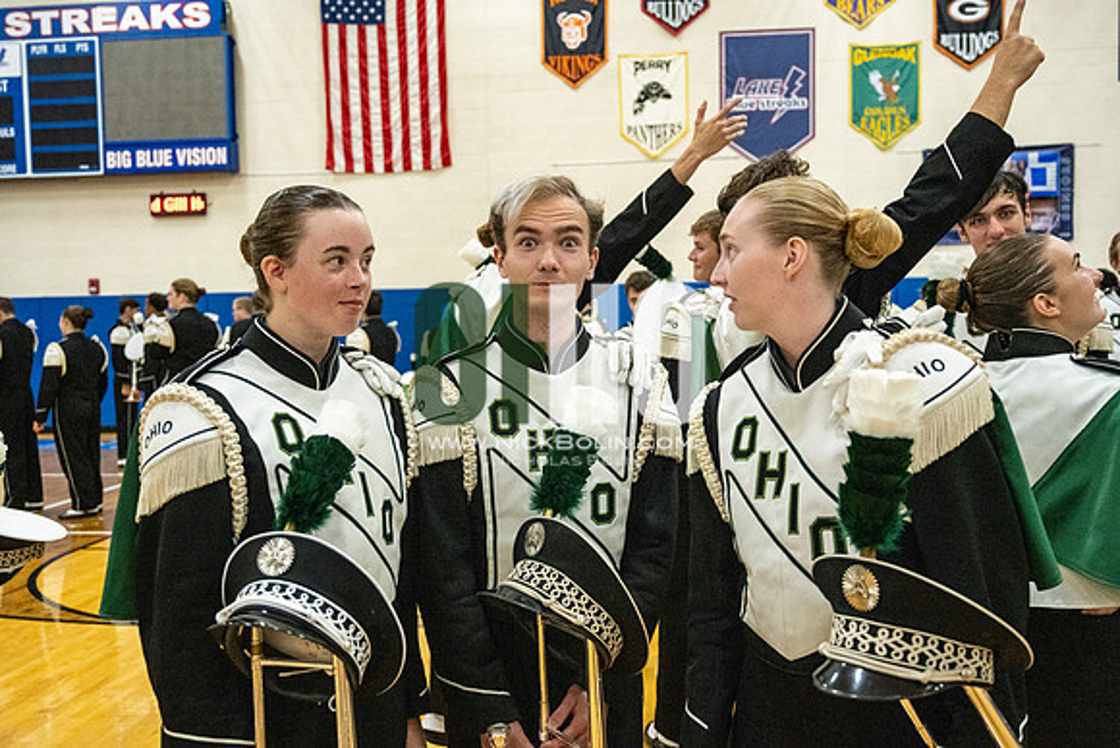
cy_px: 374
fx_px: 1089
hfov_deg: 54.4
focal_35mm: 35
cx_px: 560
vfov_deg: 37.9
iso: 8000
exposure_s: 1/800
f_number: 4
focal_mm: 35
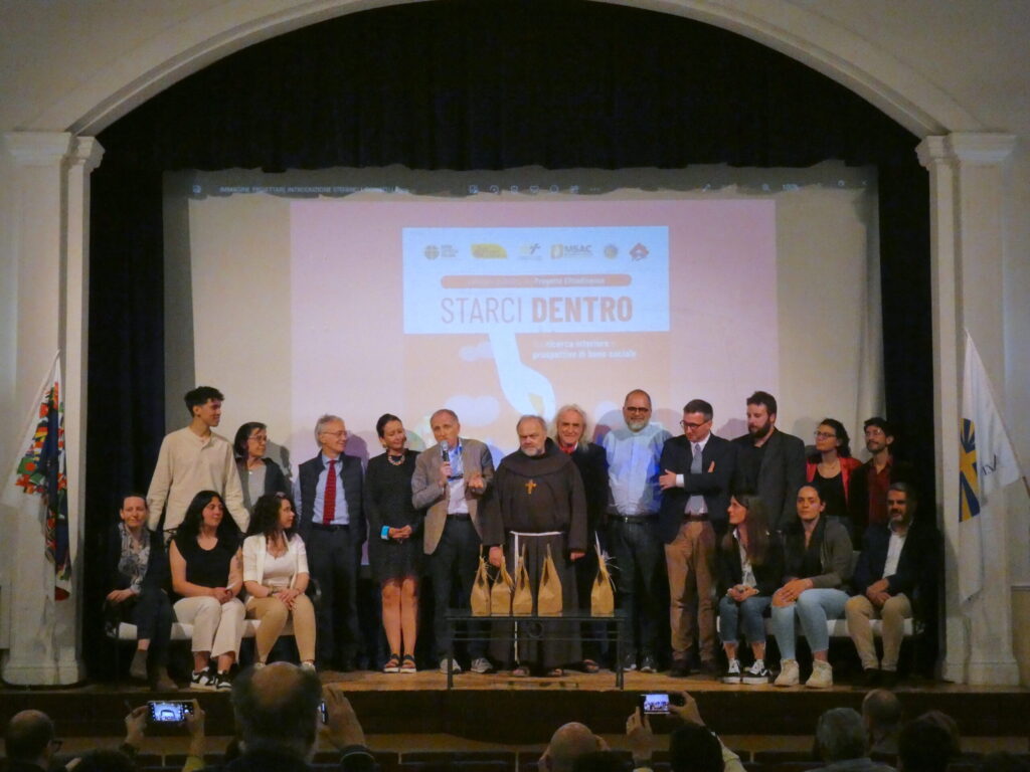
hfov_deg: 24.7
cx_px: 515
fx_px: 2351
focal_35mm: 79
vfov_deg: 18.7
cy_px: 386
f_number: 4.5
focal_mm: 14.1
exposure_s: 1/80
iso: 1250
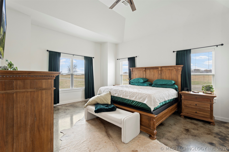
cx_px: 114
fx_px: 102
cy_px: 76
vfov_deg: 73.7
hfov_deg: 96.7
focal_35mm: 16
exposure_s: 1/2
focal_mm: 16
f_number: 8
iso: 160
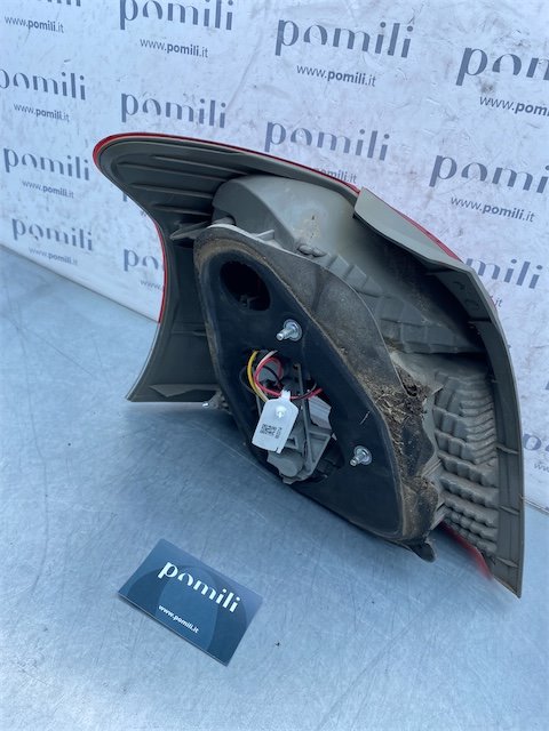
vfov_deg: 67.3
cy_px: 366
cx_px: 274
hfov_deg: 53.1
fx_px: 550
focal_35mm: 26
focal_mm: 4.25
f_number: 1.8
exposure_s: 1/522
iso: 32
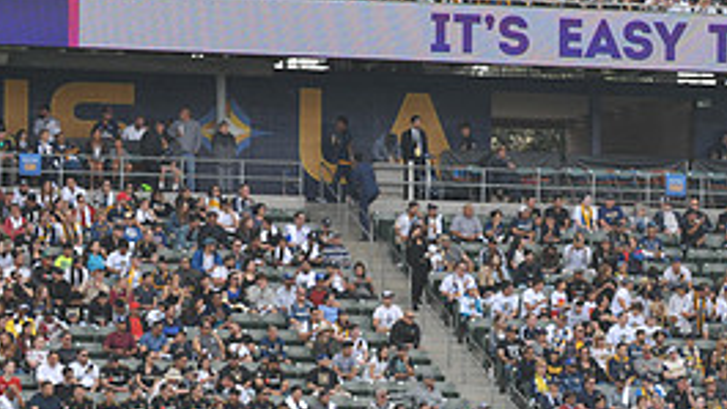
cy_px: 316
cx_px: 554
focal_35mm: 298
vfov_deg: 4.1
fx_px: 5744
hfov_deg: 7.2
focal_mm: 130
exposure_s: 1/2500
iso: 320
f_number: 3.5
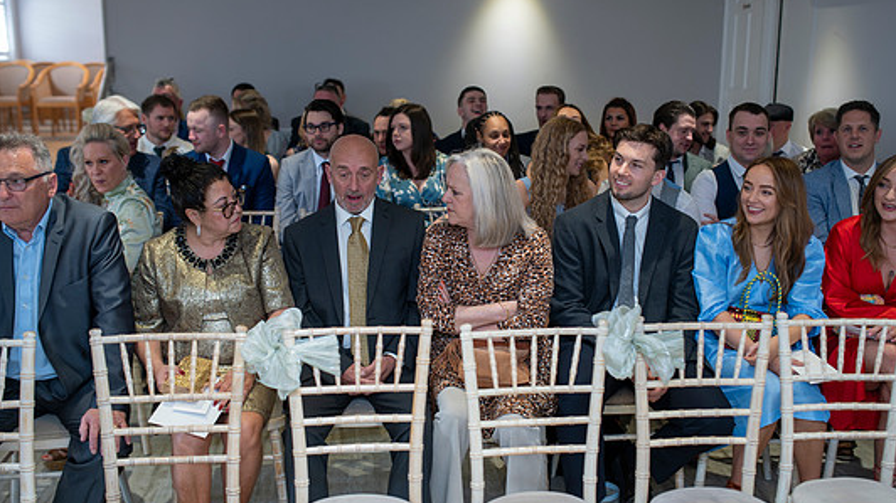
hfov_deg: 50.5
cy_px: 232
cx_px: 460
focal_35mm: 40
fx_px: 950
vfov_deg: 29.7
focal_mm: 35
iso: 200
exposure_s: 1/100
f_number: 2.5
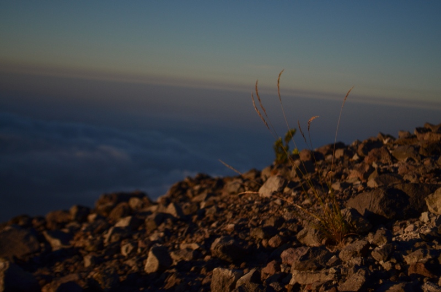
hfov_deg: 27.0
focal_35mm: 75
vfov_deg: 18.1
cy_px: 146
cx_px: 220
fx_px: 917
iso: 200
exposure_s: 1/2000
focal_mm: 50
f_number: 5.6
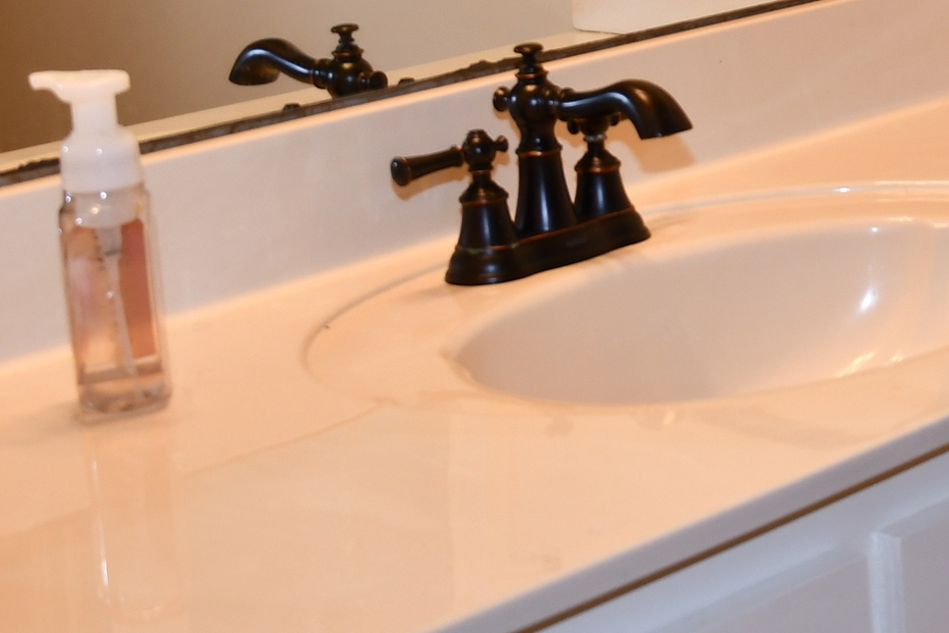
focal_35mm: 89
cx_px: 958
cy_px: -47
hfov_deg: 22.0
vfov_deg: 15.0
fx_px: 2346
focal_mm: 18
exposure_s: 1/60
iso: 400
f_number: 4
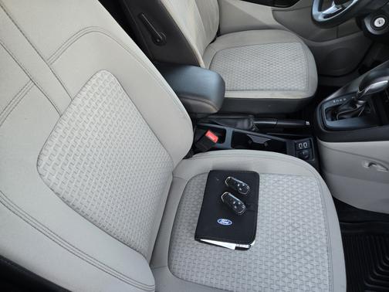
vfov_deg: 58.9
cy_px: 146
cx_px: 194
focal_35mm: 23
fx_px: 258
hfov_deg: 73.9
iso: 200
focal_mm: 5.4
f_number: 1.8
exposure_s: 1/120
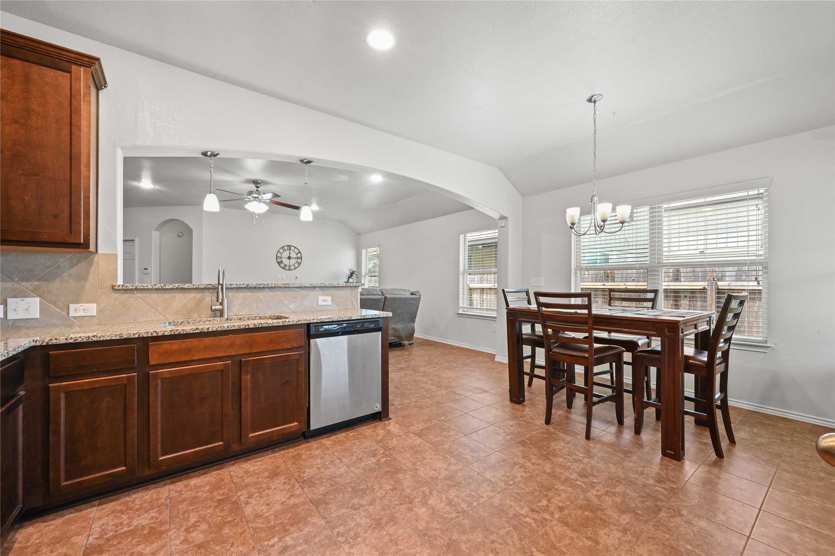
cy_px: 278
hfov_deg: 104.3
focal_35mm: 14
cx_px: 418
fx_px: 324
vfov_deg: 81.1
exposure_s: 1/2.5
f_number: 14
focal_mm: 14
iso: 200
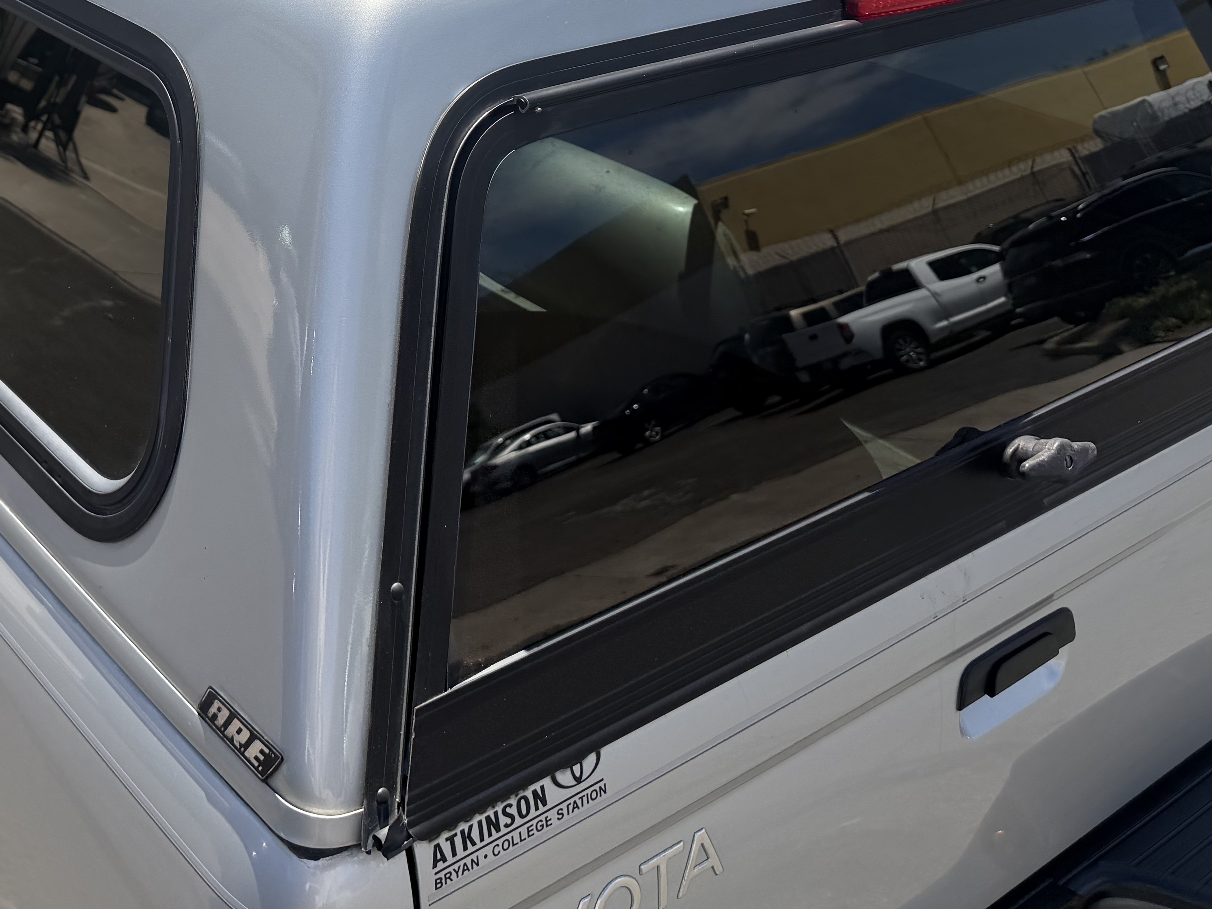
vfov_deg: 29.8
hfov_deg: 40.0
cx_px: 286
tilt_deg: -14.0
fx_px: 1611
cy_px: 50
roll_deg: -1.6
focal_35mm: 46
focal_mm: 6.76
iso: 80
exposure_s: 1/4167
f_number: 1.78
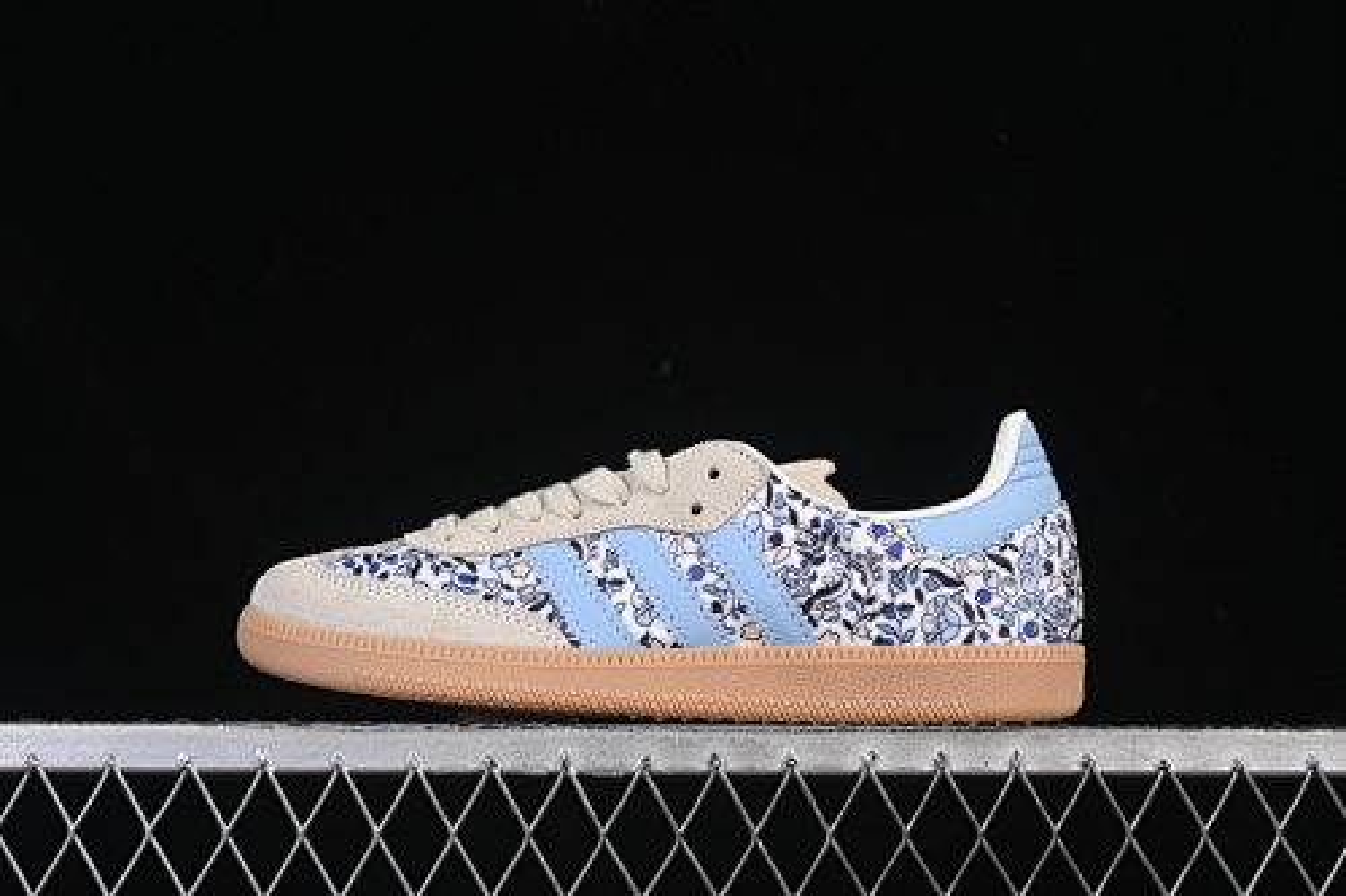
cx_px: 673
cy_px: 448
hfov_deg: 27.0
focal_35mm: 75
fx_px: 2803
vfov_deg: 18.2
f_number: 8
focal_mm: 50
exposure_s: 1/80
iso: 160
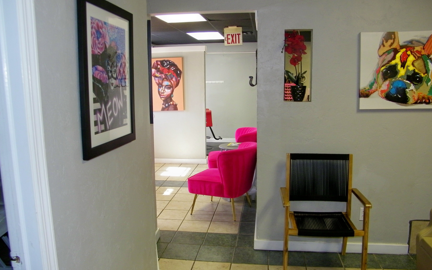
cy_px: 145
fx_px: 353
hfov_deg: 62.9
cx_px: 216
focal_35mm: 30
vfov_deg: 41.8
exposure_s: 1/30
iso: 80
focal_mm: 5
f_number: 3.5
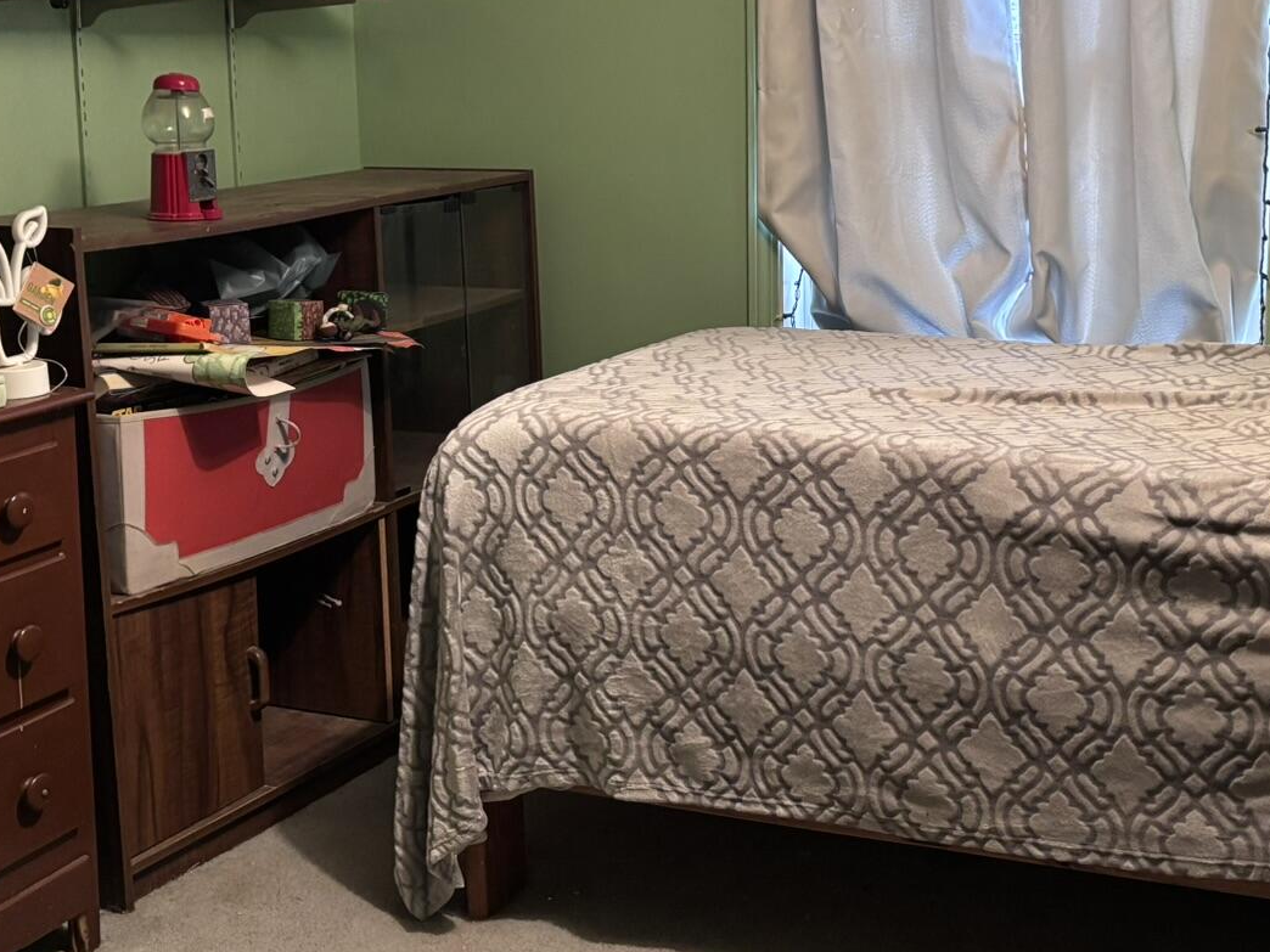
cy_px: 378
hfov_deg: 37.2
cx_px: 802
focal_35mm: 51
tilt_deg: -10.3
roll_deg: -0.9
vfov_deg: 28.5
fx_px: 1871
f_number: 1.6
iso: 640
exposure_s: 1/40
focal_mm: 5.96
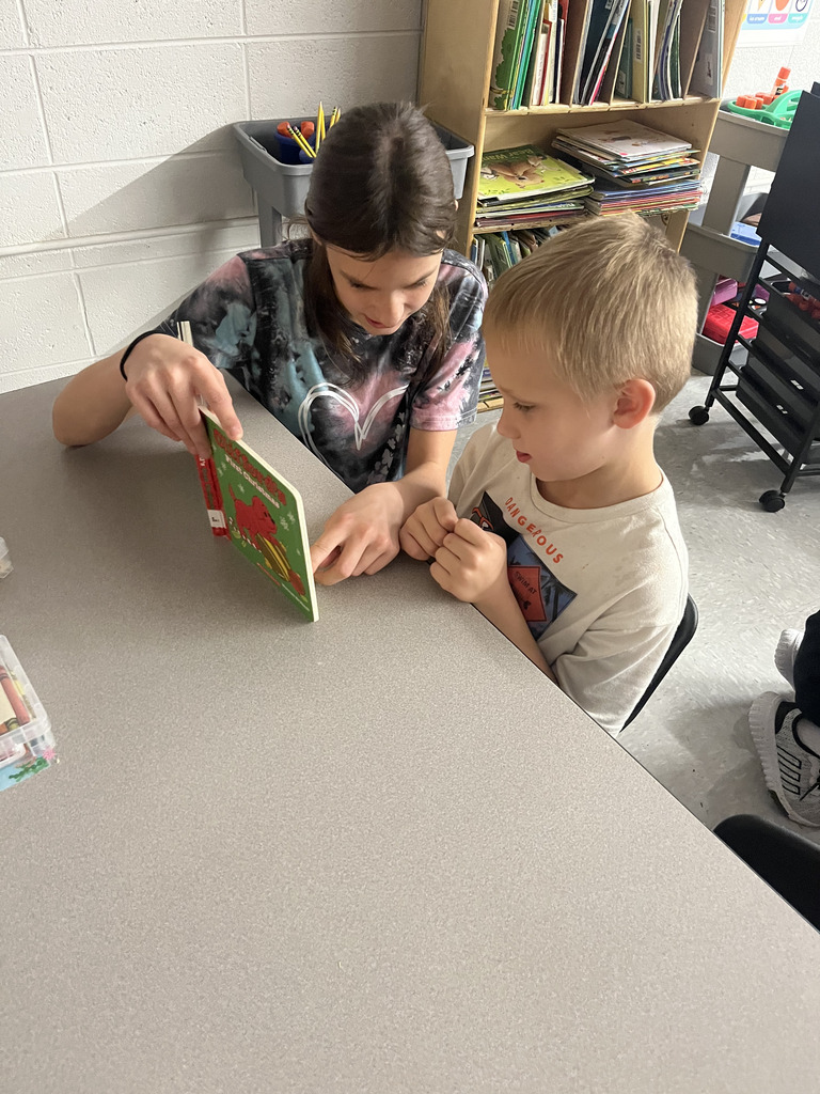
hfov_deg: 53.1
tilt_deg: -42.3
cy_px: 547
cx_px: 410
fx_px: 821
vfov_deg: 67.3
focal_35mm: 26
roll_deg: -4.7
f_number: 1.6
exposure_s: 1/40
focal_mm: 5.1
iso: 640
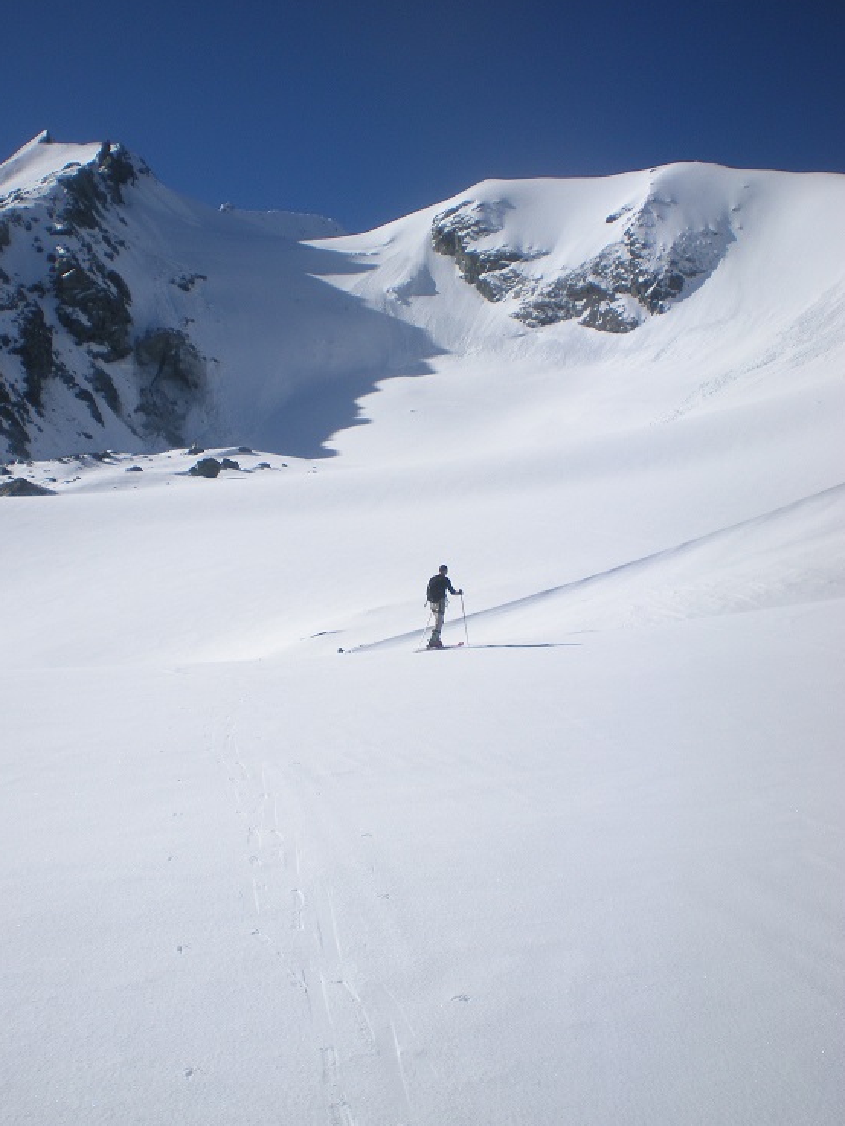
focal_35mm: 42
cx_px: 389
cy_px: 606
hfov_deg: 34.4
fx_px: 1366
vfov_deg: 44.7
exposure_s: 1/1000
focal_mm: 6.3
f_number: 4.6
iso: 64
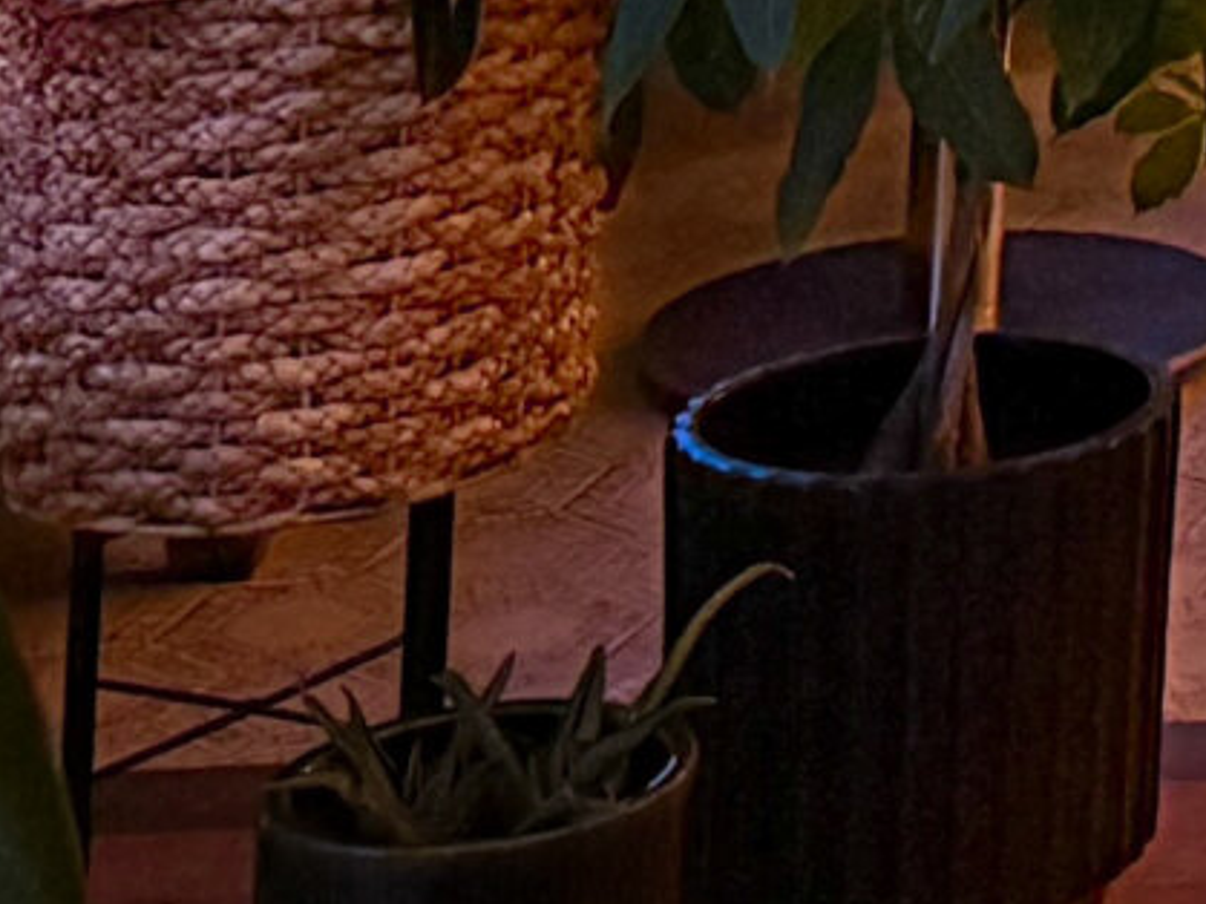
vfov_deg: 7.5
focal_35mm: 172
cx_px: 3301
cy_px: -1906
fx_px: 5991
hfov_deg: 9.6
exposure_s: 1/40
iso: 800
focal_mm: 6.76
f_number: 1.78
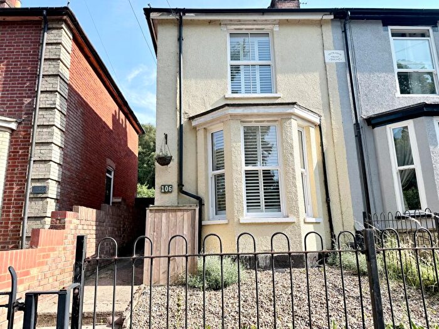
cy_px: 164
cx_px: 220
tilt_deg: +12.0
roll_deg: +0.5
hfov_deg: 71.6
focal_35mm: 24
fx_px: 304
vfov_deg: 56.8
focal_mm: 6.76
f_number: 1.78
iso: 80
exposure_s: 1/2370
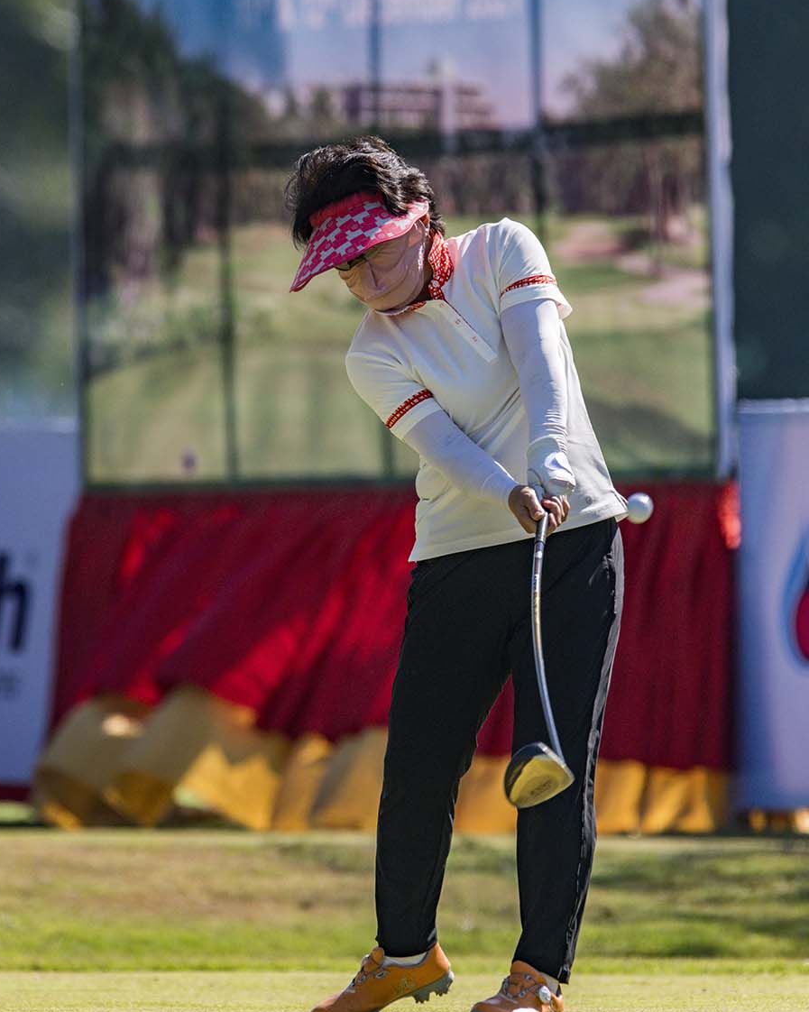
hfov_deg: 2.0
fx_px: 23444
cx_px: 405
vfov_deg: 2.5
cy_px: 423
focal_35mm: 783
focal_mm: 650
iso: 360
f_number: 8
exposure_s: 1/2500
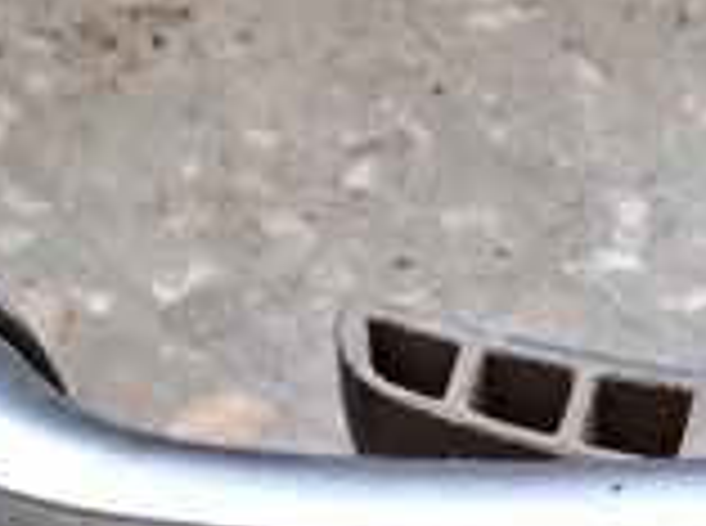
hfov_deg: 18.2
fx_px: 2157
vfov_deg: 12.4
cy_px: 1027
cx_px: 657
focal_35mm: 106
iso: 500
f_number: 1.8
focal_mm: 3.98
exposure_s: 1/50
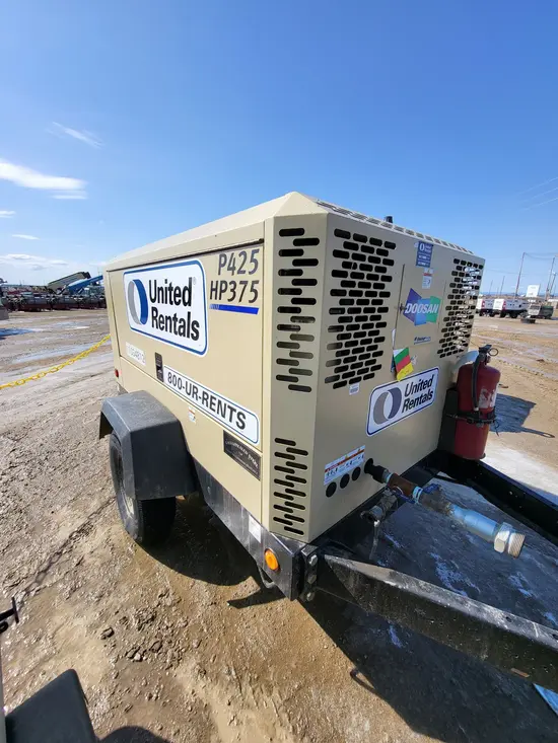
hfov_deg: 89.9
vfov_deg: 106.2
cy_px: 372
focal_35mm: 13
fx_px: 279
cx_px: 279
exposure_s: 1/1173
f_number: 2.2
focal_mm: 1.74
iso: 32
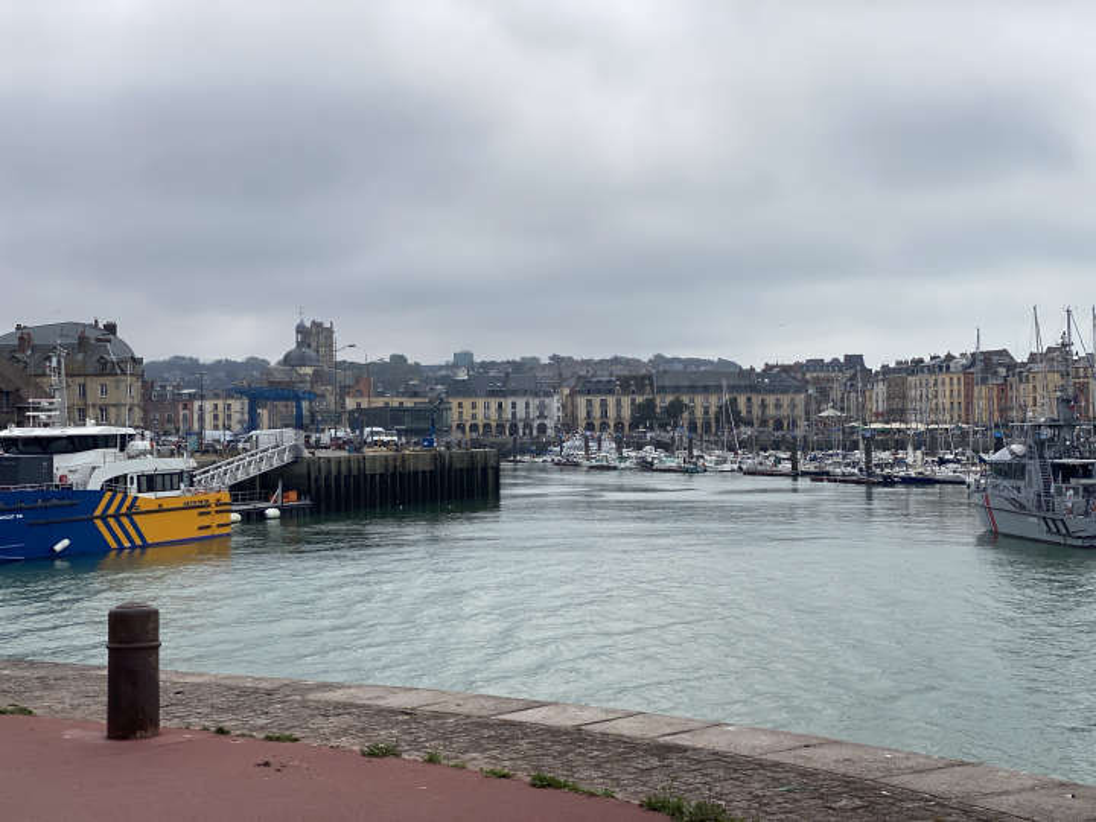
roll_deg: -0.3
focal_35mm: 52
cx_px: 548
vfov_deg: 28.0
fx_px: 1646
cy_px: 411
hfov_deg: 36.8
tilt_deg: +0.5
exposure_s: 1/2283
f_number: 2
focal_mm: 6
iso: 20
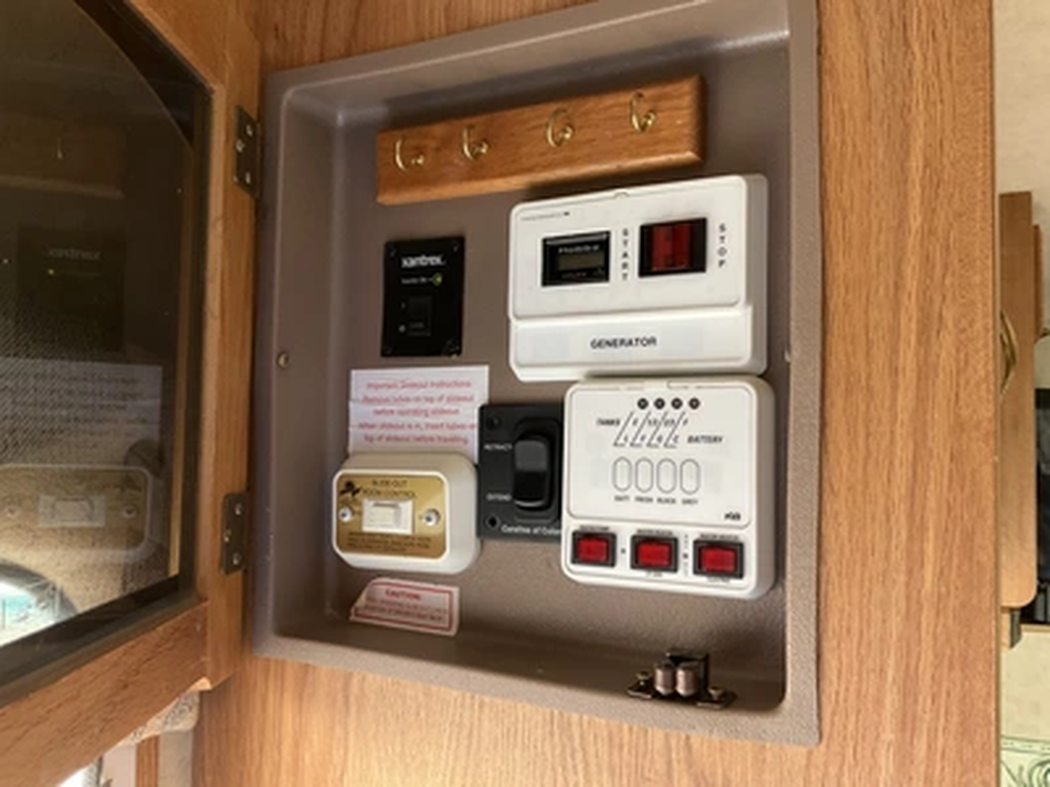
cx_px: 525
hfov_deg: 61.7
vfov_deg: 48.2
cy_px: 394
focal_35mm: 29
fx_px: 880
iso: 100
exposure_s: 1/60
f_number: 1.8
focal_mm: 3
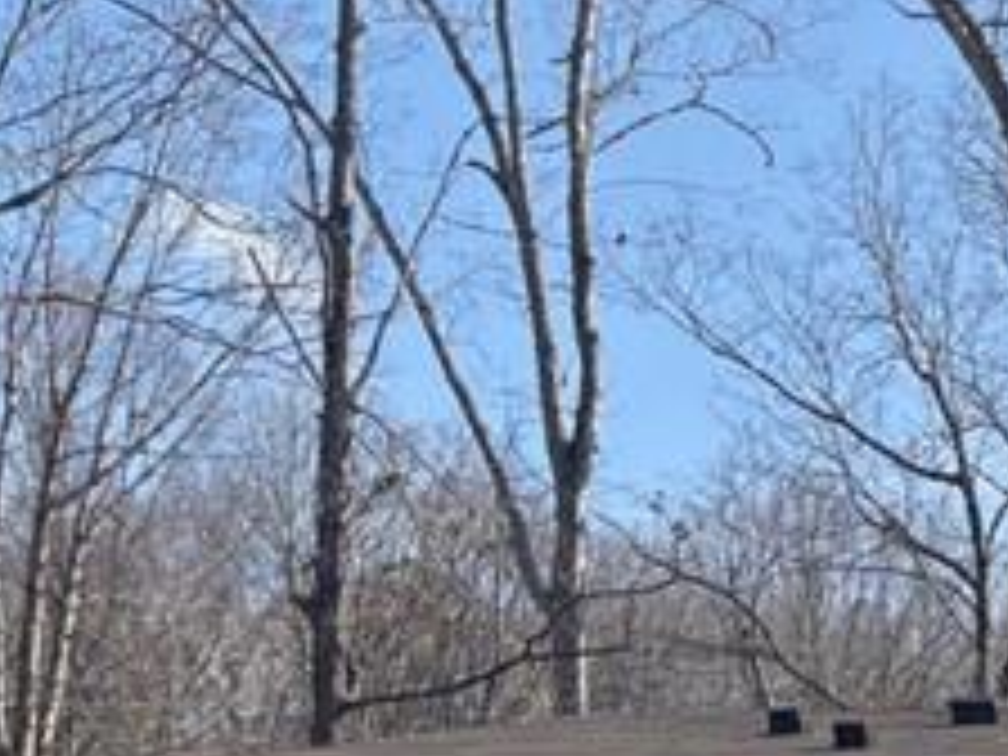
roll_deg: +1.8
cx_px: 2290
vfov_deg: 12.2
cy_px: 922
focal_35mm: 119
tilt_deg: +7.9
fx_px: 3465
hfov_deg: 13.2
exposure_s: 1/4329
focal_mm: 5.96
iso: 50
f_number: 1.6
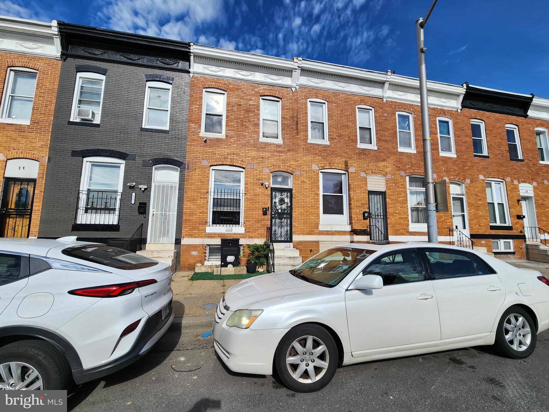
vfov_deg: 89.9
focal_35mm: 13
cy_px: 206
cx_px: 274
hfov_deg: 106.2
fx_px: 206
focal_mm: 2.2
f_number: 2.2
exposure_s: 1/2701
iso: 50
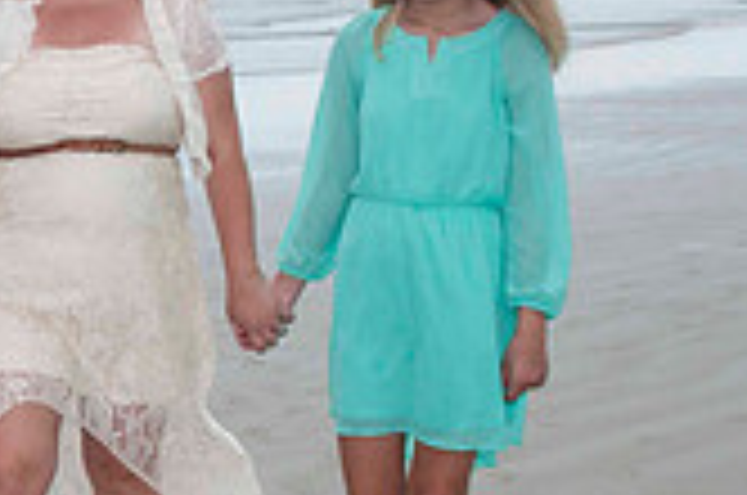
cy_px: 137
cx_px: -189
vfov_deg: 10.0
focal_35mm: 136
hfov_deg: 14.5
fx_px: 2817
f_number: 11
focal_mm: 26
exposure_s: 1/250
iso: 100
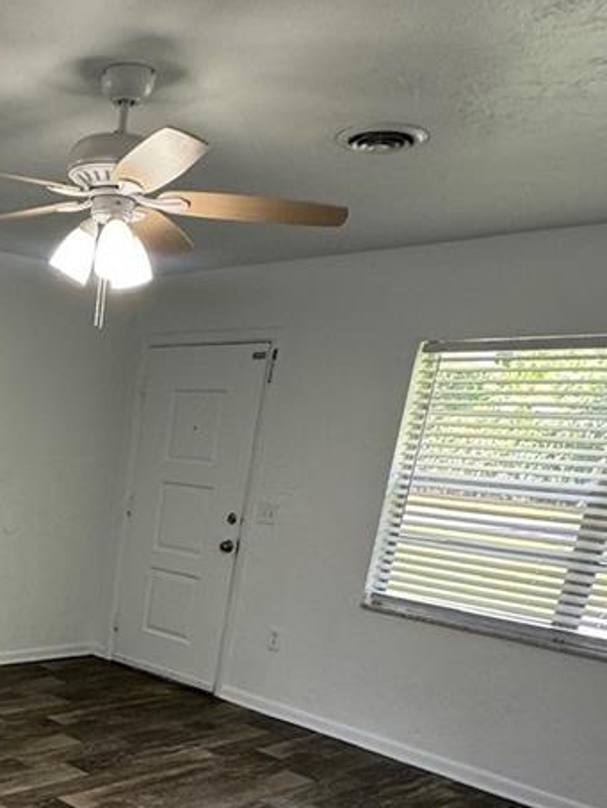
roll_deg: -4.7
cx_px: -16
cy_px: 767
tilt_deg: -20.1
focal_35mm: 37
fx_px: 864
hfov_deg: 34.7
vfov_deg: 44.3
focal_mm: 2.22
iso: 200
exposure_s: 1/120
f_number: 2.2
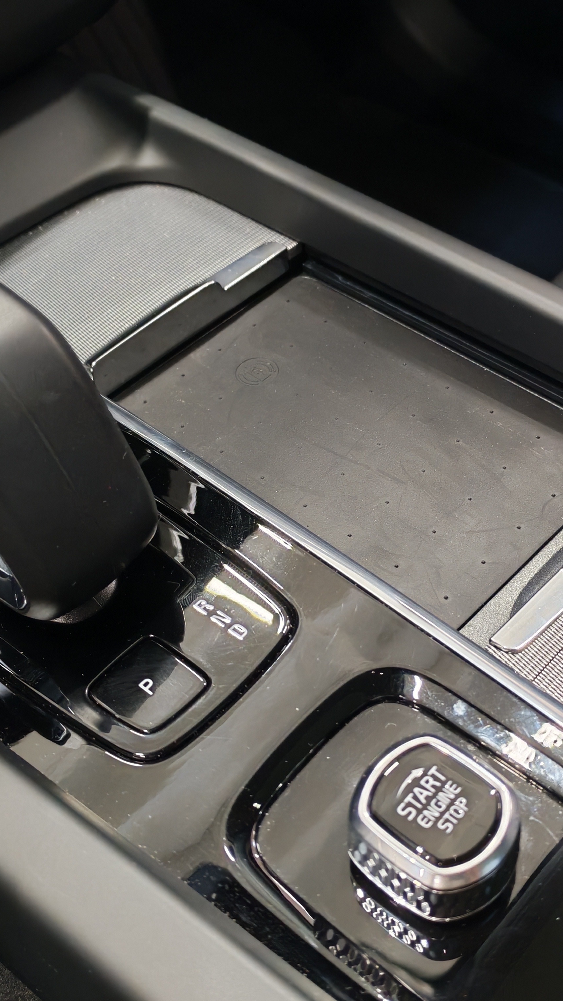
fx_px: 1247
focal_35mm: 47
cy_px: 497
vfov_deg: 43.7
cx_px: 329
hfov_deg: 25.4
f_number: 1.9
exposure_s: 1/50
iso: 640
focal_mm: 6.12
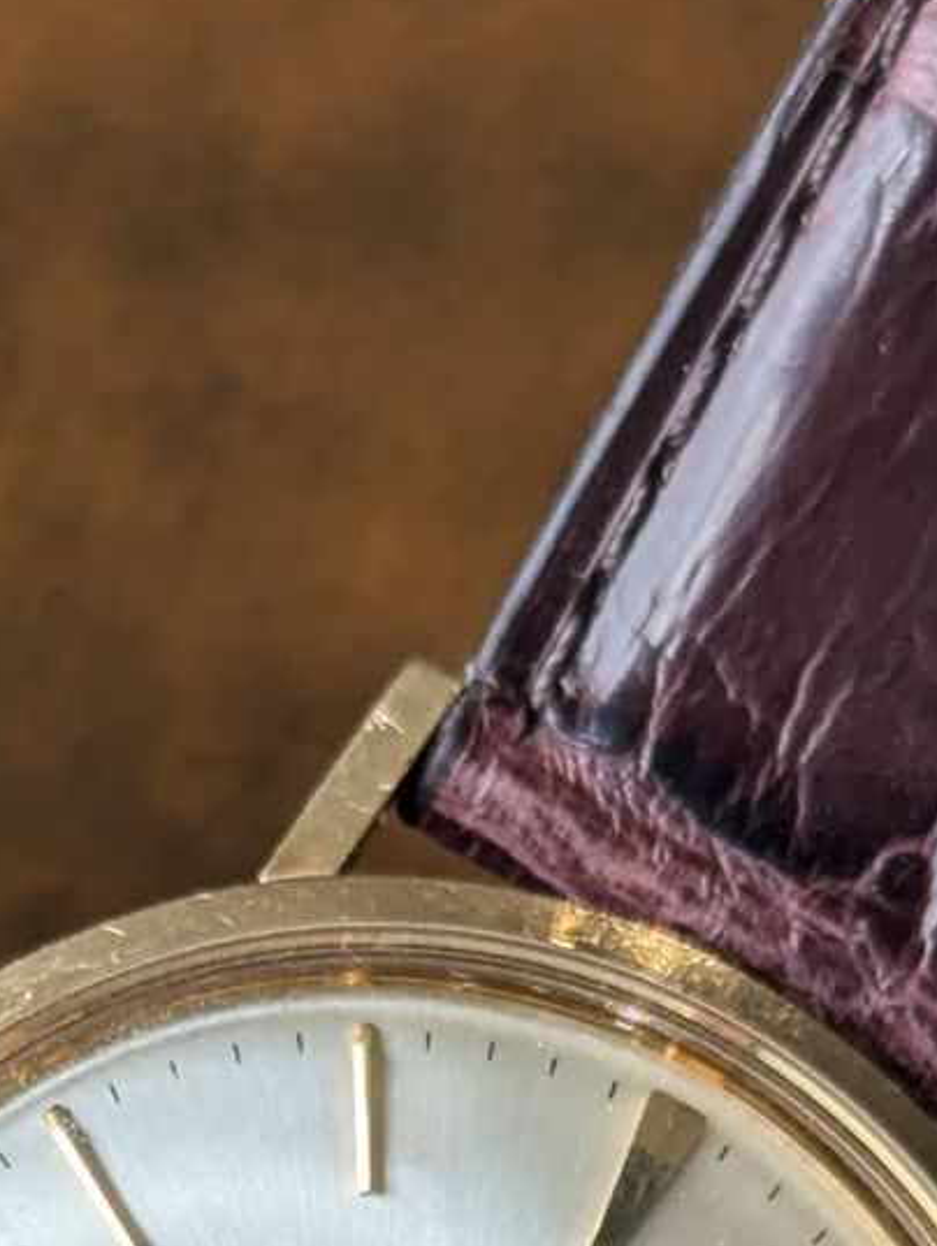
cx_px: 545
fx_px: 6592
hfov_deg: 8.1
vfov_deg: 10.5
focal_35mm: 183
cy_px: 1729
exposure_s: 1/149
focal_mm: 6.81
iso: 44
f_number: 1.85
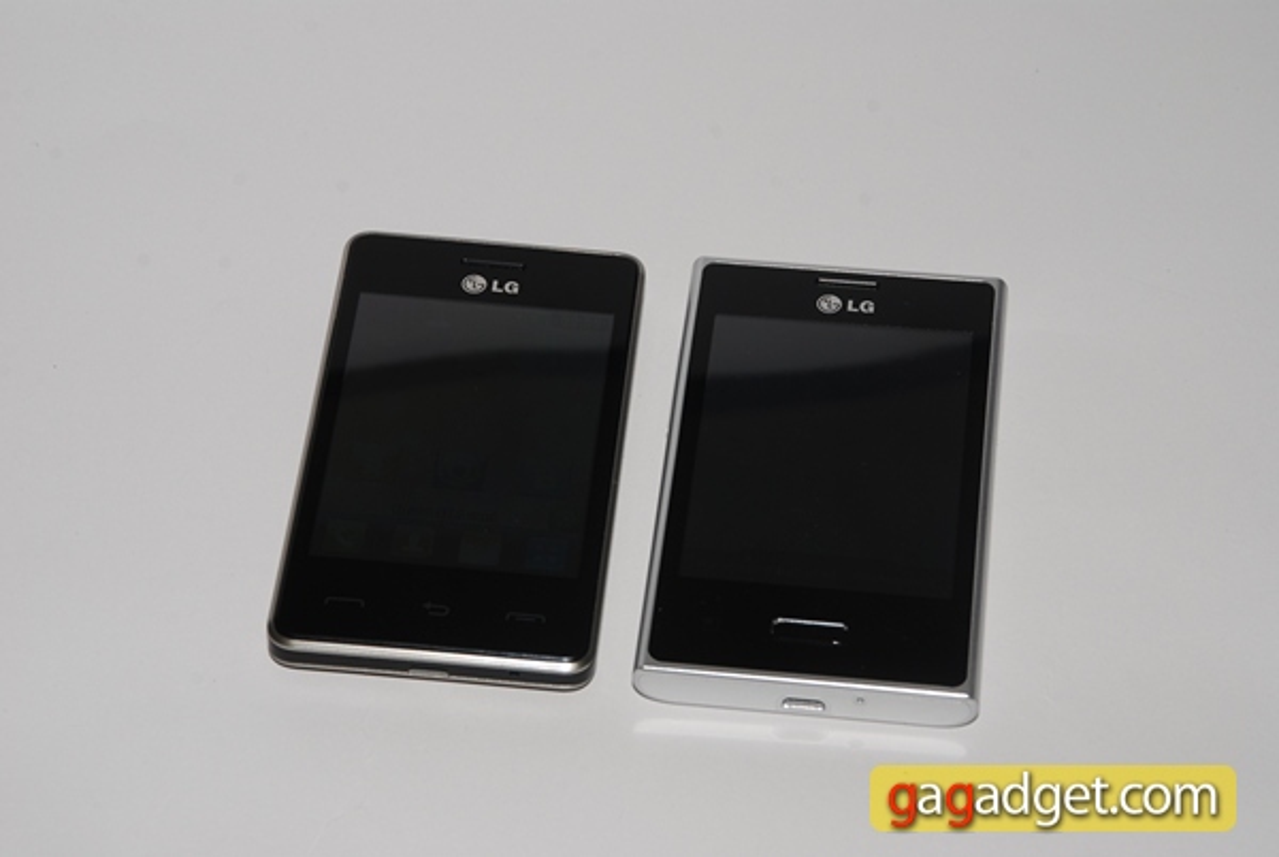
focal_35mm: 105
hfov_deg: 19.4
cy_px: 428
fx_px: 3736
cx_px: 640
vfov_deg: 13.1
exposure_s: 1/60
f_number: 11
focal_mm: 70
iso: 100
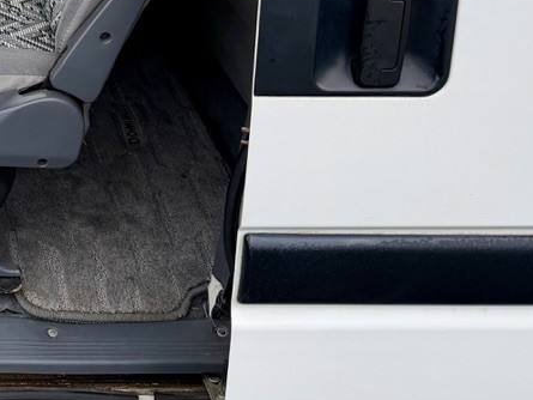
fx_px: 1063
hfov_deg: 25.1
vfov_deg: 19.7
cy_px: -114
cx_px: -125
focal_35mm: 69
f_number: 1.78
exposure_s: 1/504
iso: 80
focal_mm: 6.76
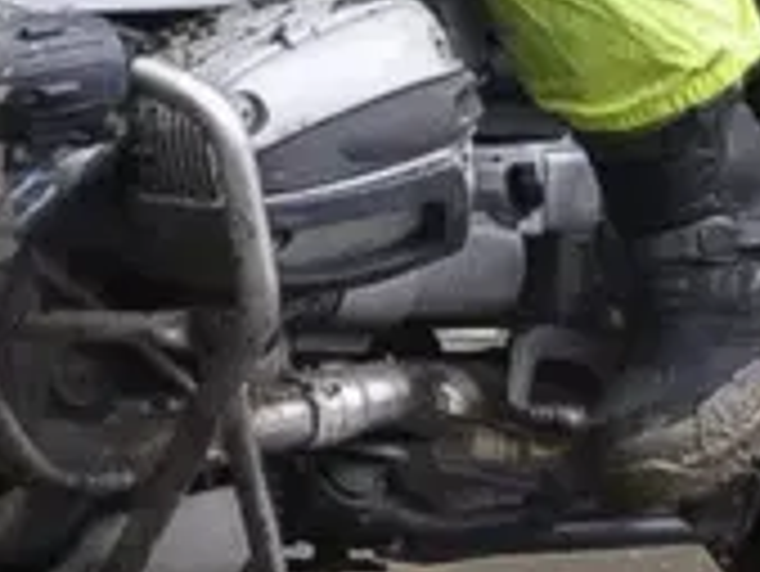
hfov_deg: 9.5
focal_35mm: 204
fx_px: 4482
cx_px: -184
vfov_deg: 7.0
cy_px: -597
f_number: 3.8
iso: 1000
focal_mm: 20
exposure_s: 1/250
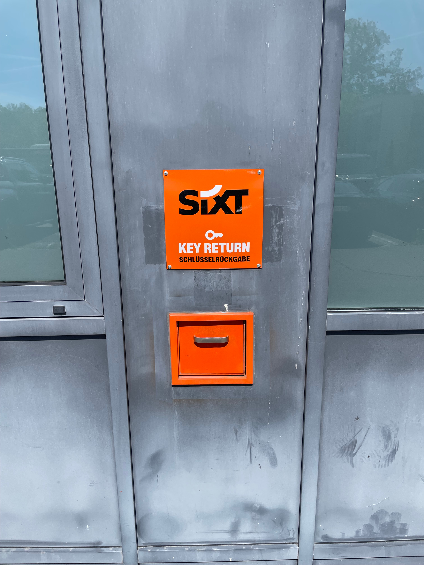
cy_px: 282
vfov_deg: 67.3
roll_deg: +1.6
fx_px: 425
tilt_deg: -13.6
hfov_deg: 53.1
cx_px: 212
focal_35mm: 26
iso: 32
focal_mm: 4.2
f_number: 1.6
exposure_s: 1/3731
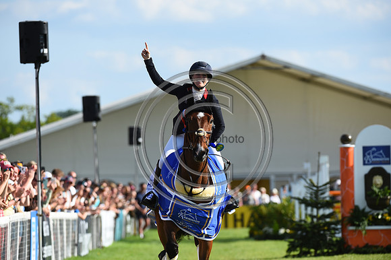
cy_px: 130
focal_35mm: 270
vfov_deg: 5.1
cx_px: 196
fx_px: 2931
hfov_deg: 7.6
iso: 320
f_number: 5.6
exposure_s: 1/1250
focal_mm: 270
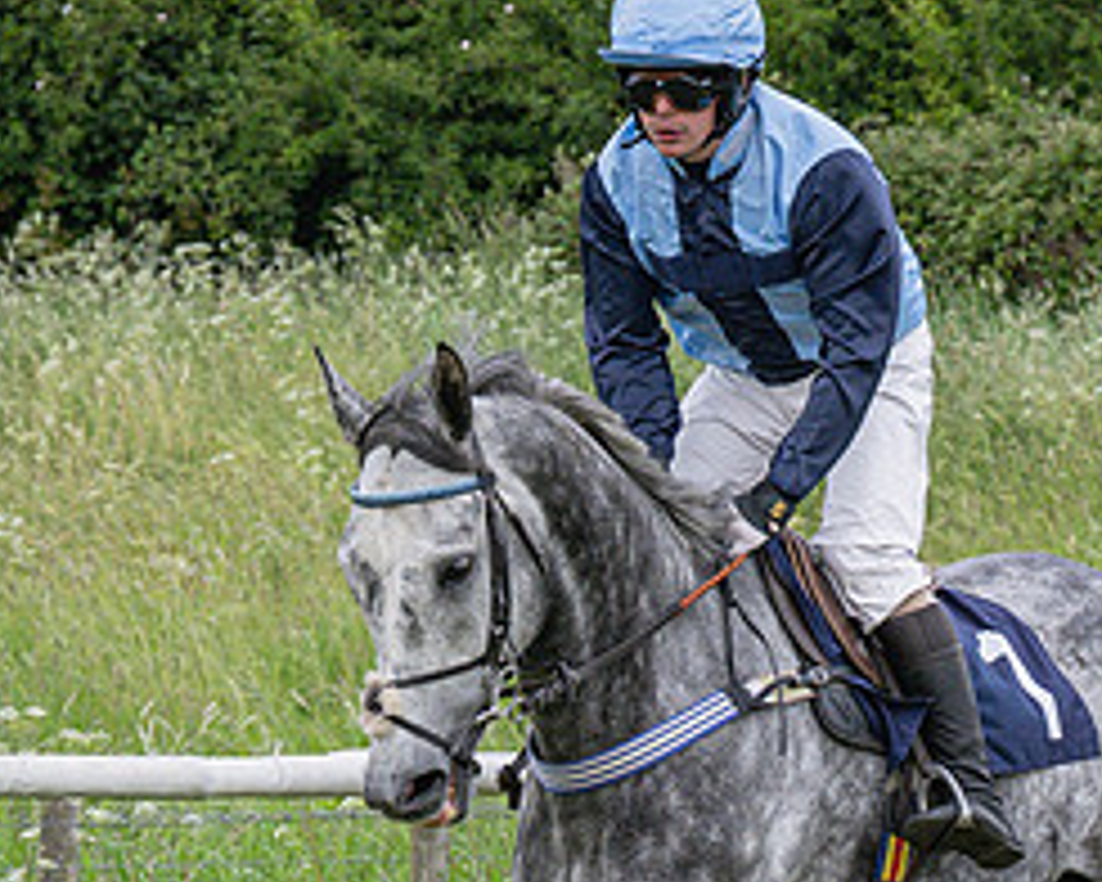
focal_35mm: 349
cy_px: 849
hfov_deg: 5.5
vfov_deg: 4.4
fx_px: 11383
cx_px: 287
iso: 400
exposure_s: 1/1000
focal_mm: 70
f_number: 5
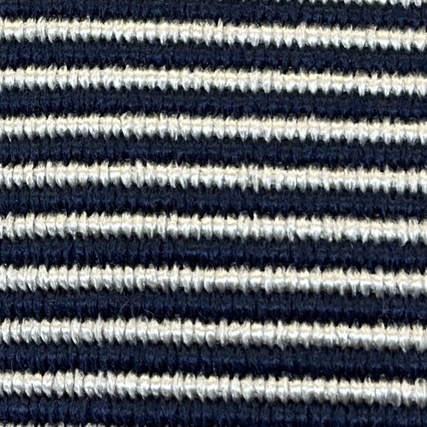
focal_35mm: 198
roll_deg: +1.3
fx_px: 2763
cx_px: -152
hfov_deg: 8.7
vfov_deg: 8.8
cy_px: 202
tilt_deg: -13.8
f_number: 1.78
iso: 80
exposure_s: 1/120
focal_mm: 6.86
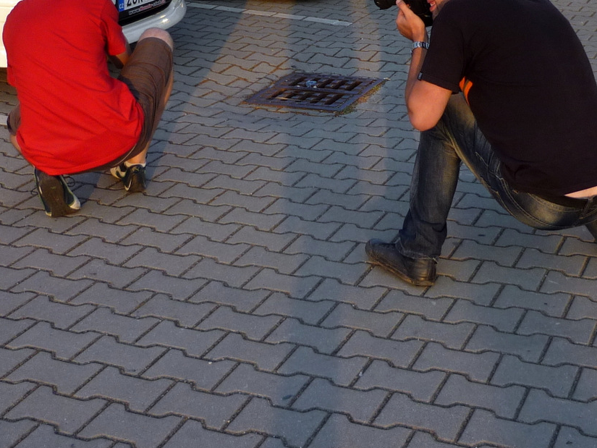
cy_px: 75
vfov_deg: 22.6
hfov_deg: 30.2
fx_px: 1104
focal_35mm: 64
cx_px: 339
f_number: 2.8
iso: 100
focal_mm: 5.5
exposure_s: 1/320
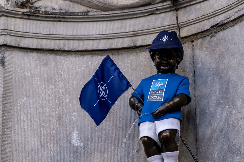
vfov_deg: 8.7
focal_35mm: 158
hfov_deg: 13.0
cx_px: 155
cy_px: 96
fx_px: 1071
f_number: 4
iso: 160
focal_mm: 105
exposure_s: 1/125
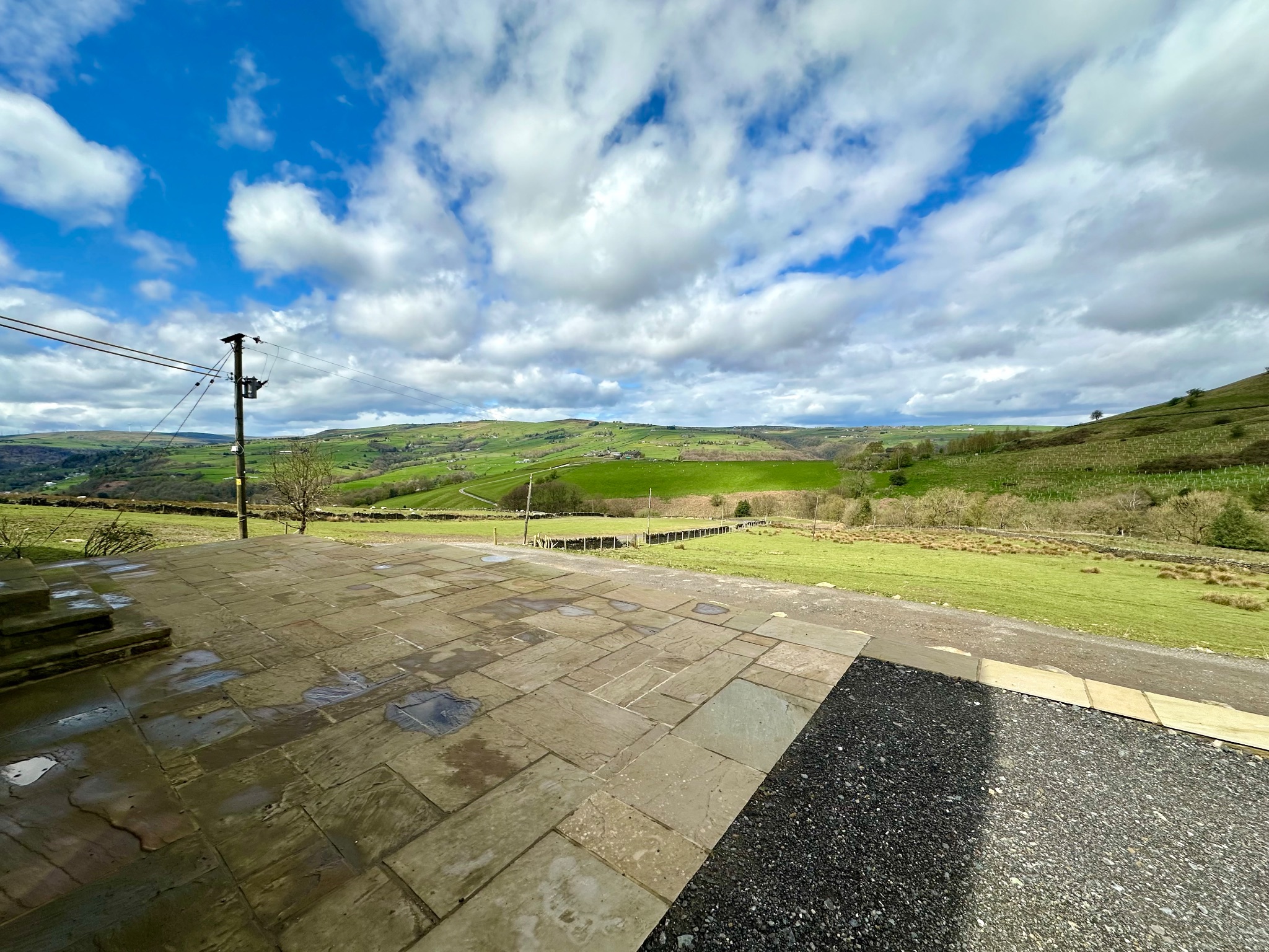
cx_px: 634
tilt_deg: -3.0
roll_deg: +0.7
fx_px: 513
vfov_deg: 85.7
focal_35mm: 14
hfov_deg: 102.1
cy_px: 476
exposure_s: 1/2681
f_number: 2.2
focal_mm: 2.22
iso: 50
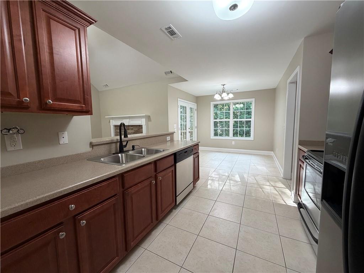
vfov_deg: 85.7
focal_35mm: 14
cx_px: 182
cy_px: 136
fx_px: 147
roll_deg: +0.7
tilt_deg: -6.2
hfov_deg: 102.1
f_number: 2.2
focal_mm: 2.22
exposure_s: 1/120
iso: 320
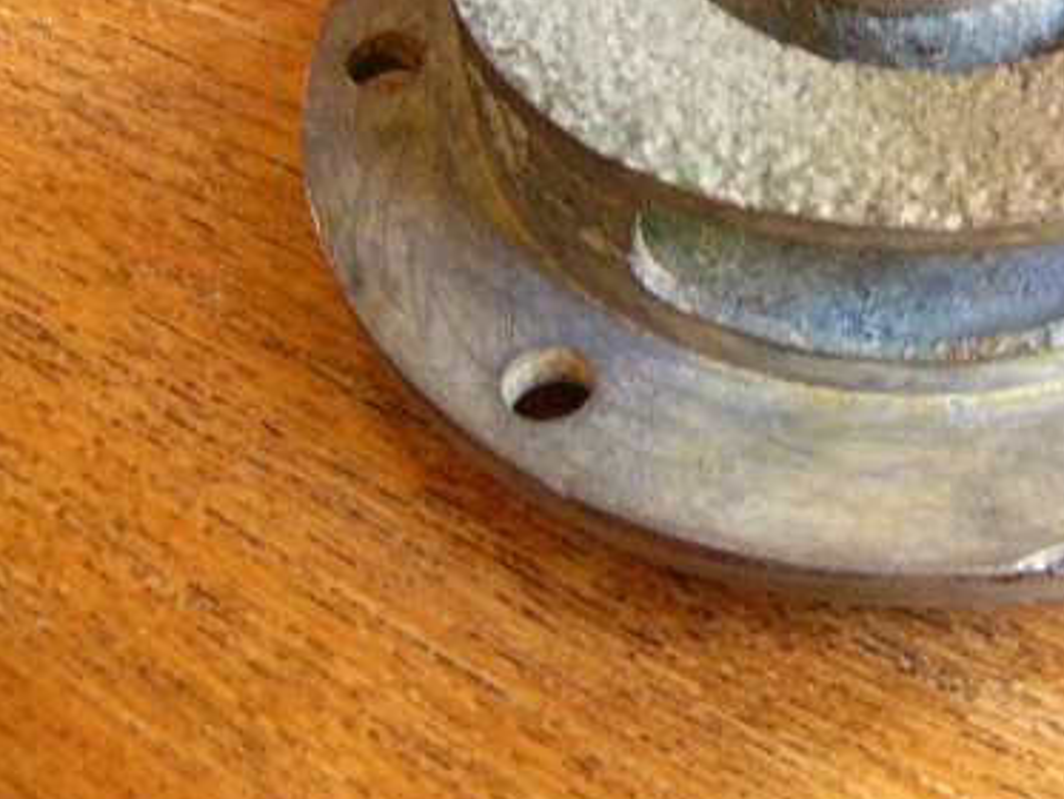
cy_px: 200
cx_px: 904
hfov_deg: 31.1
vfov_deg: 24.2
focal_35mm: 60
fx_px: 1845
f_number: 2.8
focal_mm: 4.6
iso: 200
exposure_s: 1/15
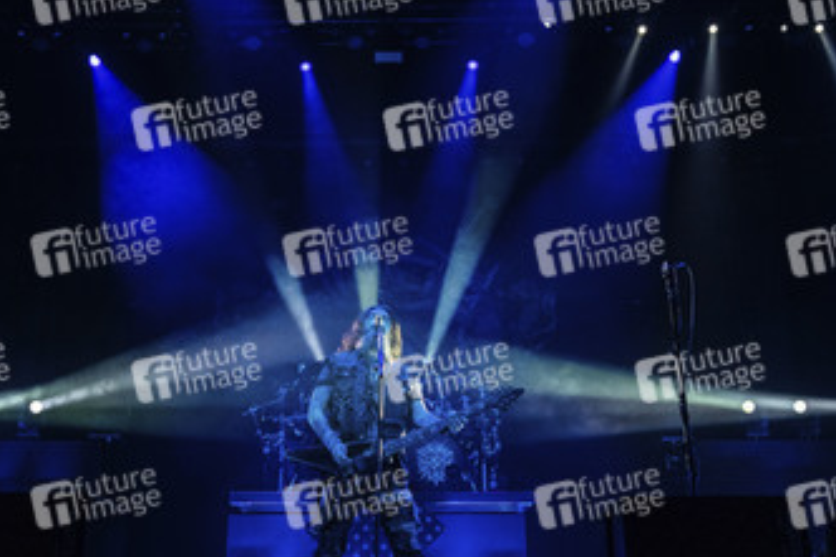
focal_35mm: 38
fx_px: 882
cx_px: 381
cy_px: 310
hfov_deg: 50.7
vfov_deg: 35.0
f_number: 13
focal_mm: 28
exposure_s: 1/400
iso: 2500
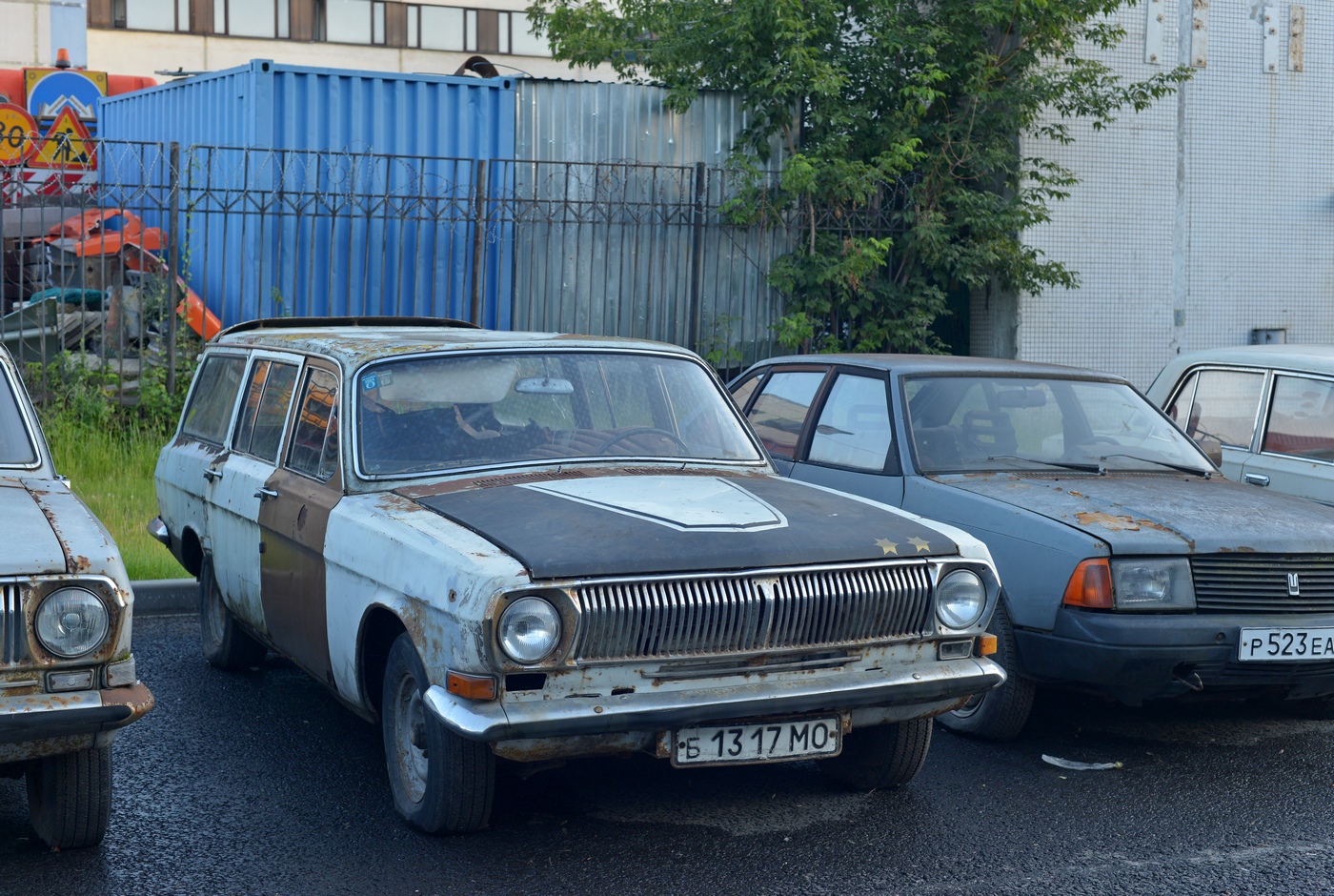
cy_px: 448
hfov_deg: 39.5
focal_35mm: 50
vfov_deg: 27.1
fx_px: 1857
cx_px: 667
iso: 400
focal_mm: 50
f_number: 5.6
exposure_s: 1/160
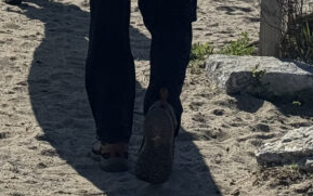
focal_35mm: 180
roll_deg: -2.7
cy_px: -167
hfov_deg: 11.5
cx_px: -28
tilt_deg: -4.5
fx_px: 1536
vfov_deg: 7.1
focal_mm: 6.76
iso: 50
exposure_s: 1/15385
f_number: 1.78
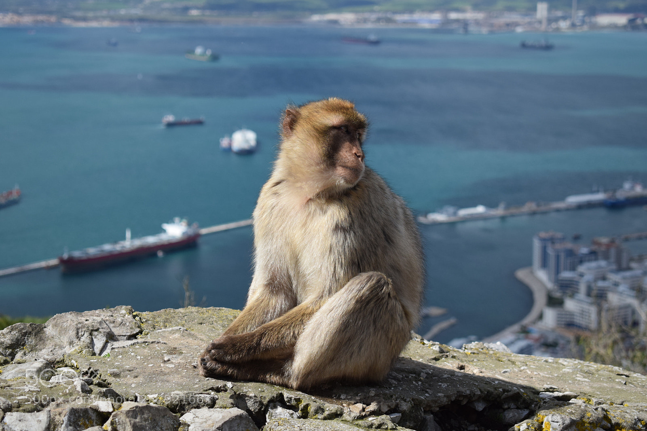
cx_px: 324
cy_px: 216
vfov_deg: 16.5
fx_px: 1482
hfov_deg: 24.6
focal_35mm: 82
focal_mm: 55
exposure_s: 1/1000
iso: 500
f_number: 5.6
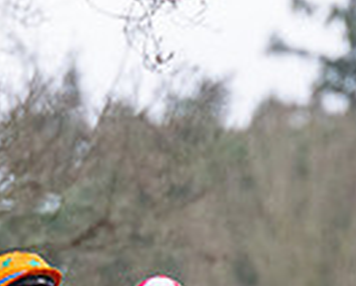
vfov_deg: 0.7
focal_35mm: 2127
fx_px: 22444
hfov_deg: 0.9
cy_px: 446
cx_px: -189
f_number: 4
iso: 640
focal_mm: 280
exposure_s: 1/640
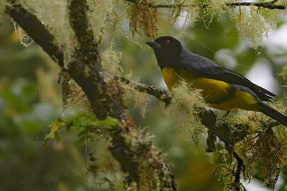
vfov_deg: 1.1
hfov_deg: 1.6
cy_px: 29
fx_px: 10170
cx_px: 172
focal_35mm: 1277
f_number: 2.8
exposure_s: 1/800
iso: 900
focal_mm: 400
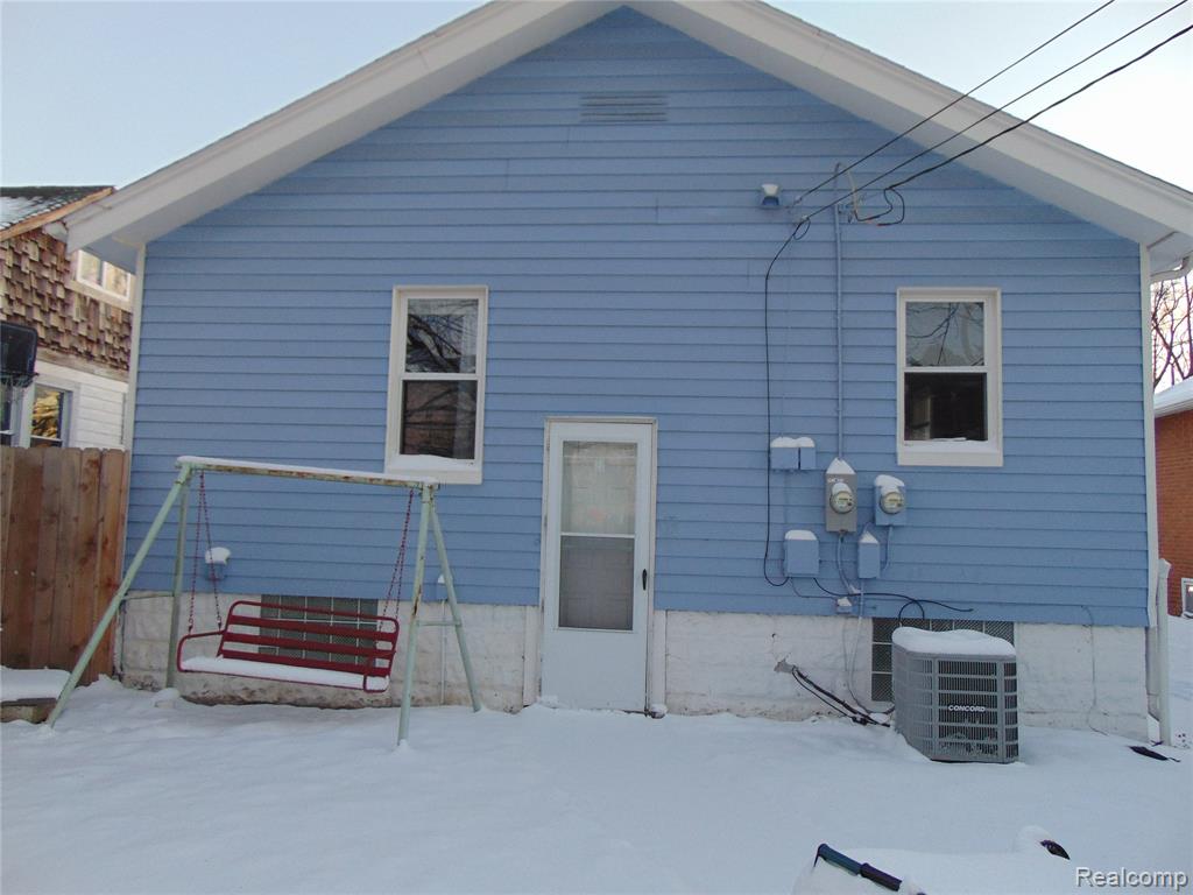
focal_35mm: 25
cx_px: 596
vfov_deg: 54.9
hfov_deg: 69.4
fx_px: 862
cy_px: 448
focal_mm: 4.5
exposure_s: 1/30
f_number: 3
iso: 100
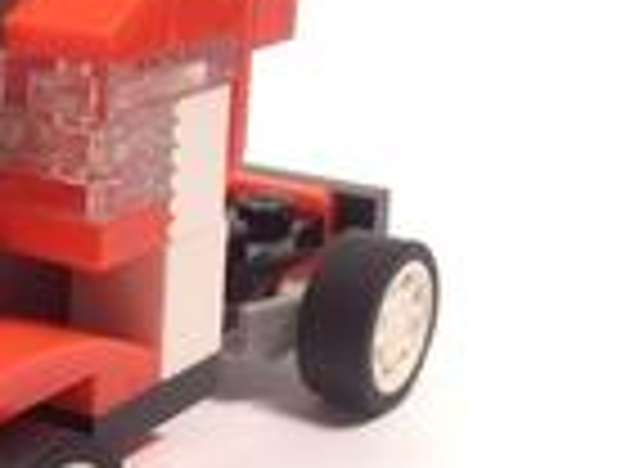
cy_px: 324
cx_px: -18
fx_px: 1735
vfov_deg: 15.3
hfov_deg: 19.8
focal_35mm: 96
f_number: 3.9
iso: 80
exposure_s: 1/40
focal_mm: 6.61
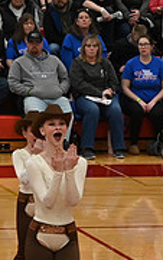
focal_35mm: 344
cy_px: 170
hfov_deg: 3.8
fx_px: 2437
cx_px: -245
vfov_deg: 6.1
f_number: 4
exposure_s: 1/400
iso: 3200
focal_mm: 70
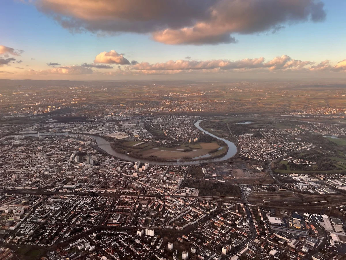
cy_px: 130
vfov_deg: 53.1
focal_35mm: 26
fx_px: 260
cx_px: 173
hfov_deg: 67.3
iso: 50
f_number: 1.5
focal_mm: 5.7
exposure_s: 1/411
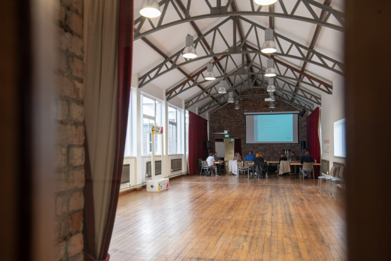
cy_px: 130
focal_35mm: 30
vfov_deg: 43.6
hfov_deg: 61.9
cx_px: 196
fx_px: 326
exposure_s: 1/6
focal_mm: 30
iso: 100
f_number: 8
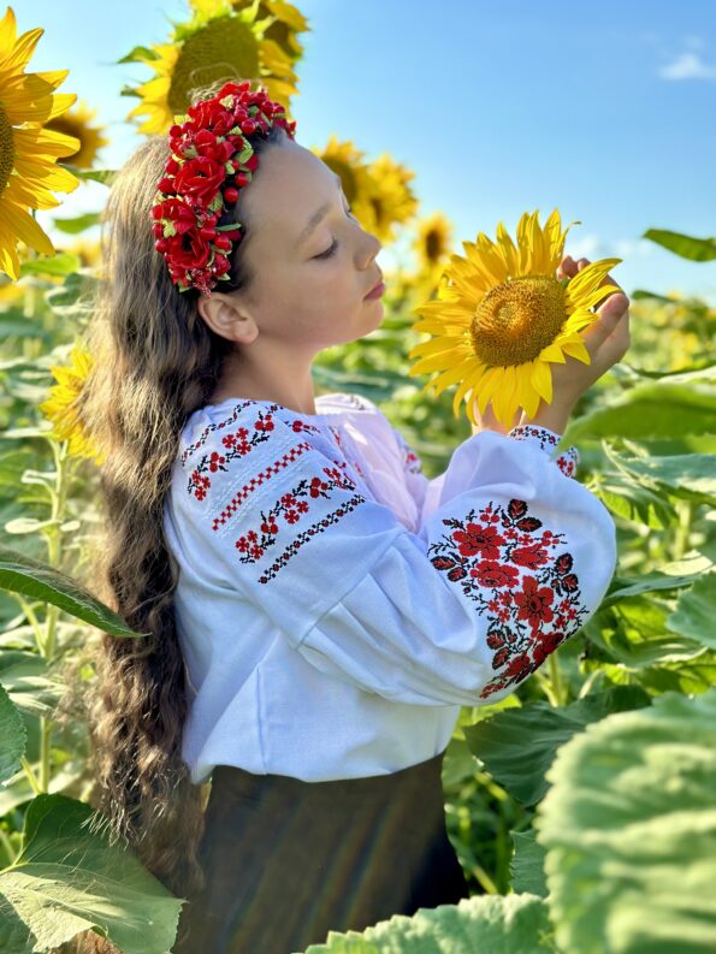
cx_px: 358
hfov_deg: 30.3
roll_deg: -2.5
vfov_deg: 39.7
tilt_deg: -5.5
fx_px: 1323
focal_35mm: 48
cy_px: 477
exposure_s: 1/1414
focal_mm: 6.86
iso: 80
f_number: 1.78
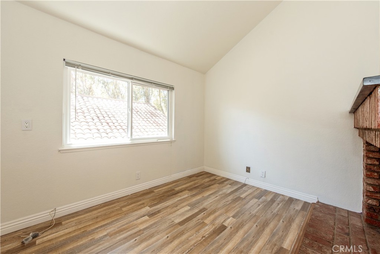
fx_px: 148
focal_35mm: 14
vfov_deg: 81.2
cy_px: 127
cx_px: 190
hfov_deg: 104.2
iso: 500
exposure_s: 1/125
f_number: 5.6
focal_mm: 14
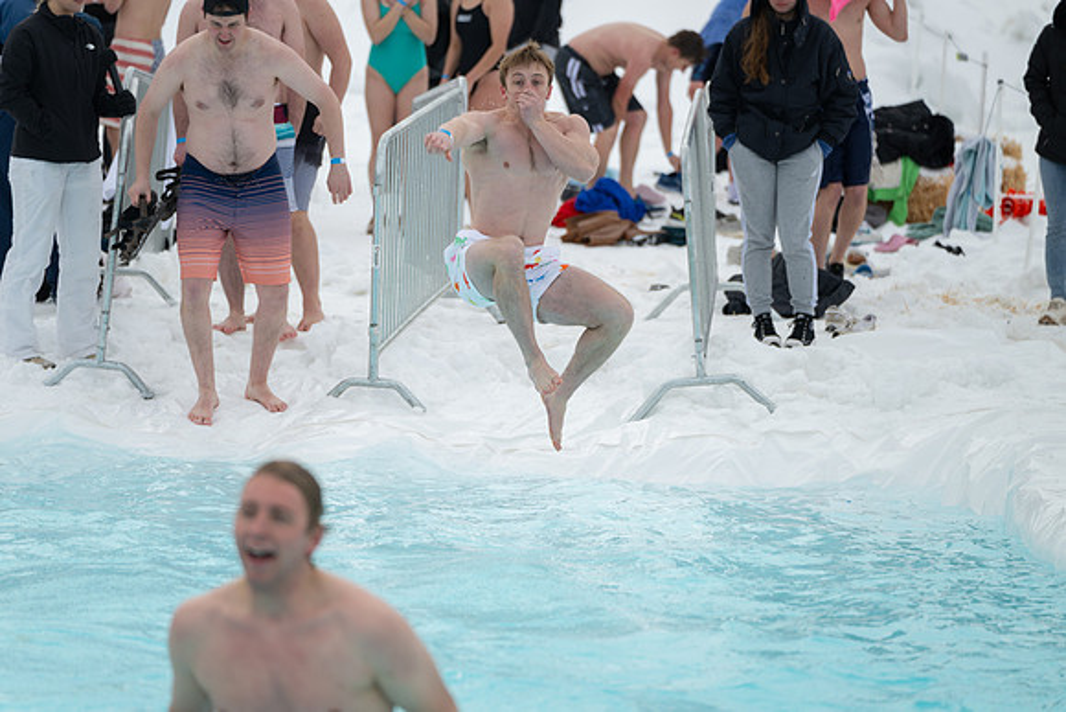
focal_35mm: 150
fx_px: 4442
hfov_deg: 13.7
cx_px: 533
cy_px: 356
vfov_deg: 9.2
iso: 64
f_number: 3.2
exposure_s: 1/800
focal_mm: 150
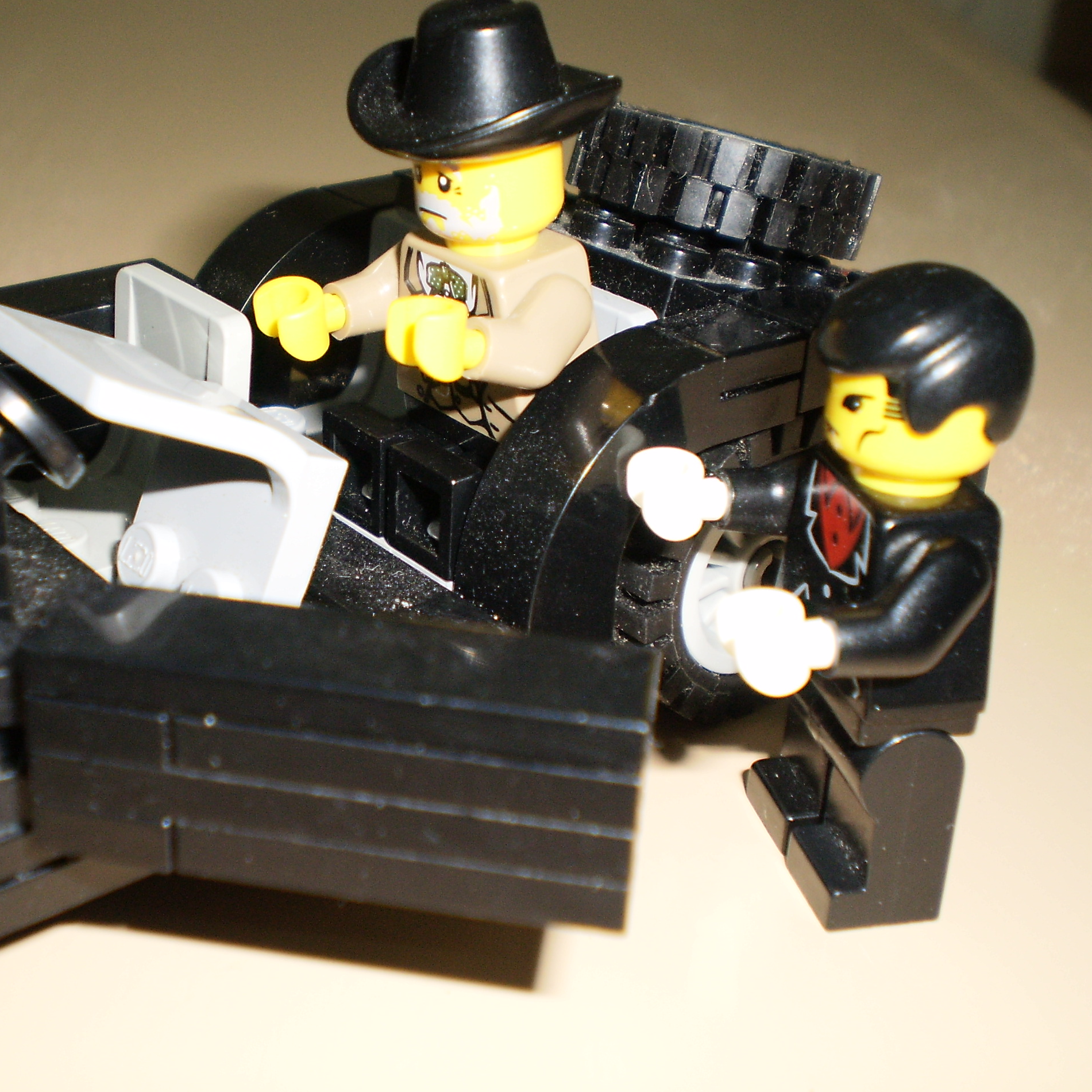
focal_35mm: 50
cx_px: 380
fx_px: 1785
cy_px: 546
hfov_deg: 33.8
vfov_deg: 34.0
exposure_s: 1/30
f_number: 3.5
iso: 125
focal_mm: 7.4
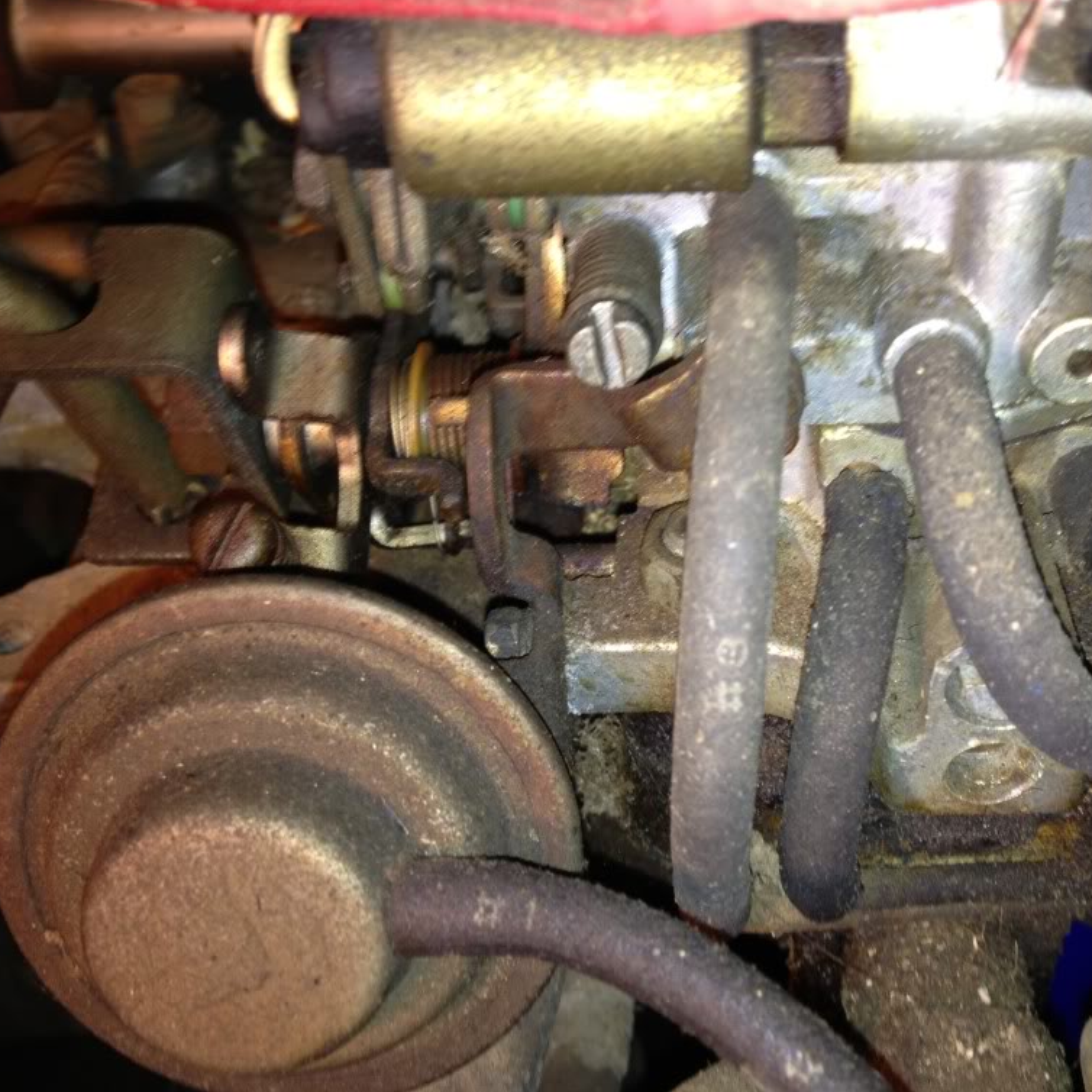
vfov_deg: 40.0
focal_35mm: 42
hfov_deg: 39.6
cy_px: 539
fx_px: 1499
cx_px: 718
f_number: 2.4
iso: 50
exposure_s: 1/38
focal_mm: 4.3
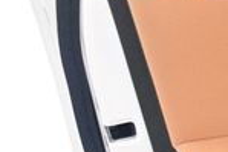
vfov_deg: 9.3
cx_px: 474
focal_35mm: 146
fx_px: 924
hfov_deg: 12.2
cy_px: 132
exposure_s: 1/125
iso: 3200
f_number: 3.8
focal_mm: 23
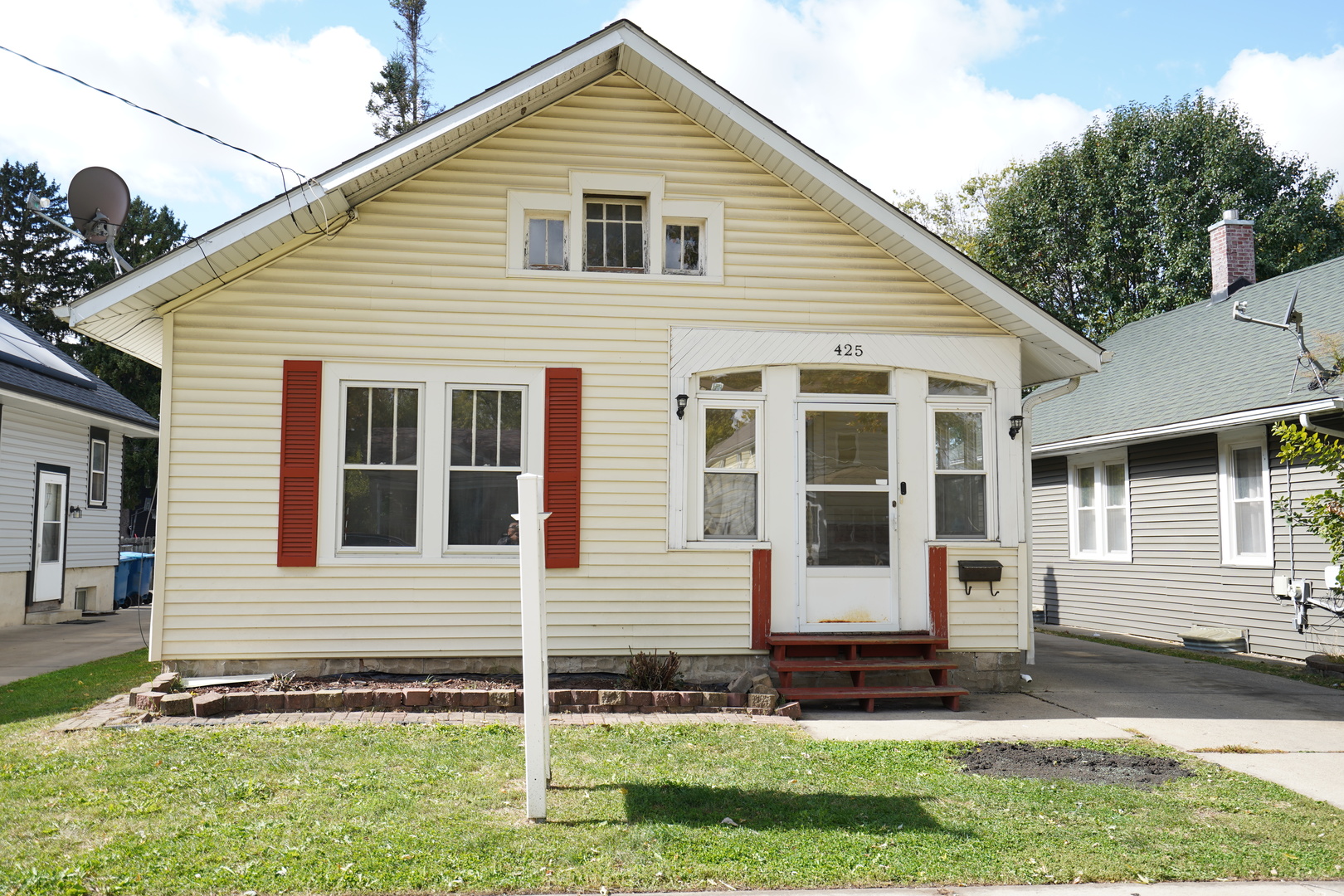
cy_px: 448
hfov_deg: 60.3
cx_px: 672
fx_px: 1157
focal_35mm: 31
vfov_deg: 42.3
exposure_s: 1/320
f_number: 4
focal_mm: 31
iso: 100
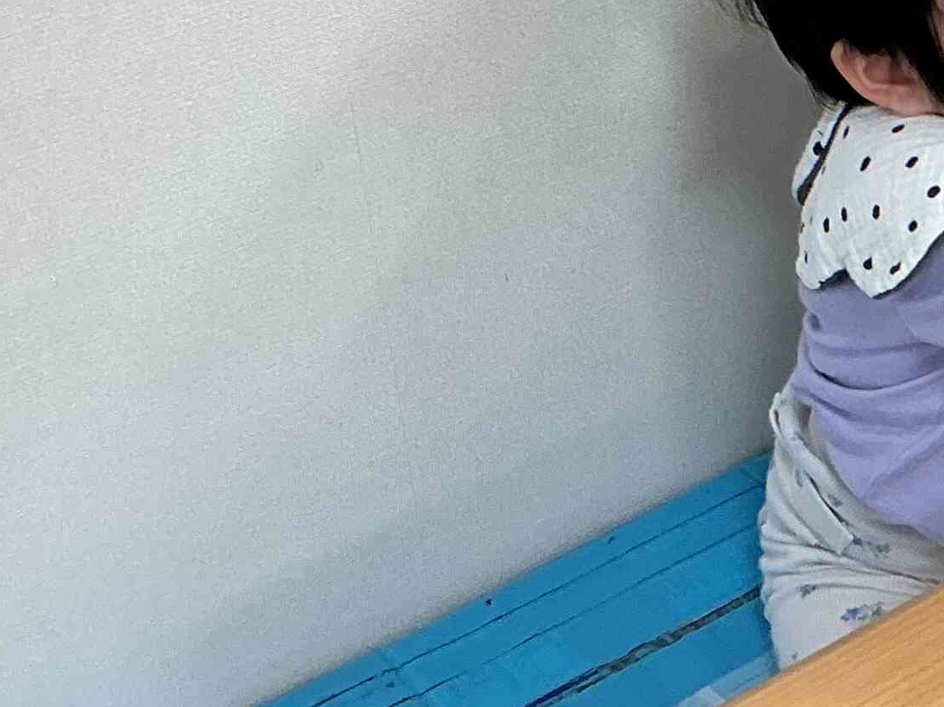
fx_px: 2863
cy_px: 228
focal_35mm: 105
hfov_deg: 17.5
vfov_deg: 14.1
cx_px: 1256
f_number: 1.8
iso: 40
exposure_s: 1/120
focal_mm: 3
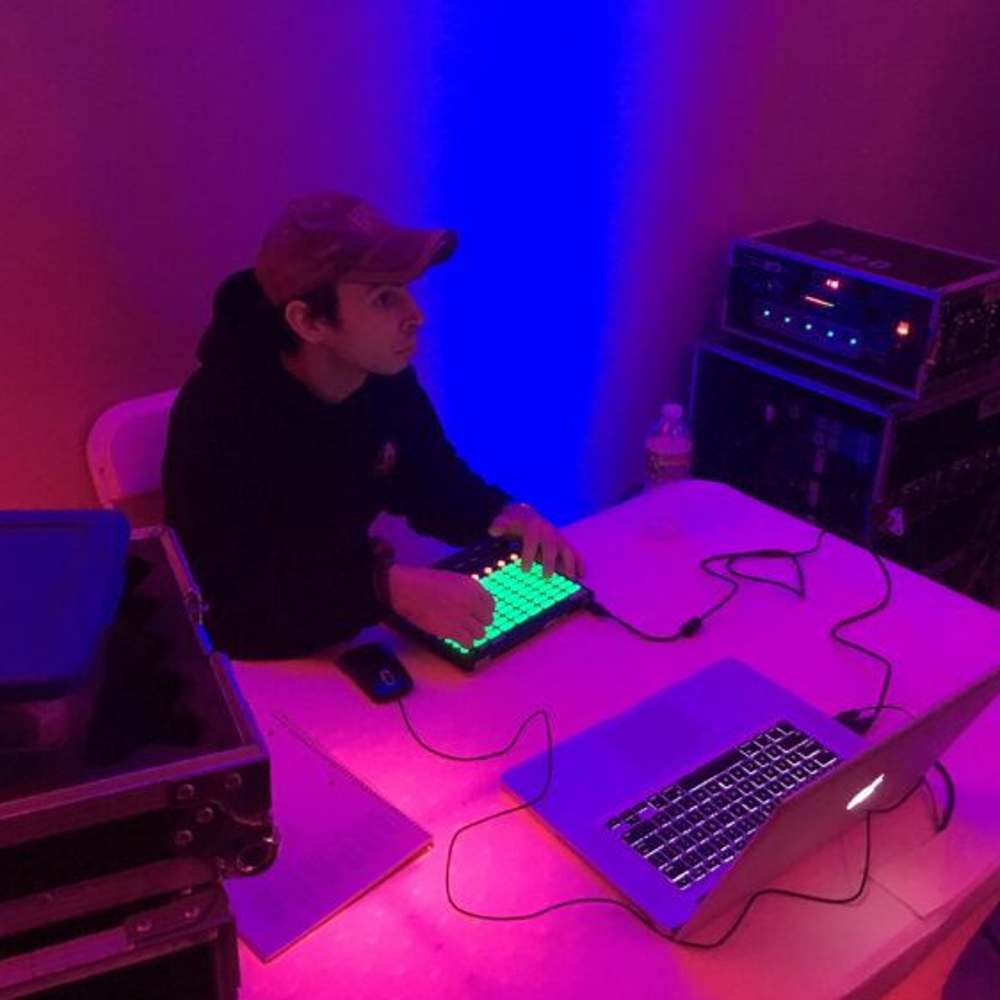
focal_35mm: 35
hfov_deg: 47.1
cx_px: 445
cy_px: 500
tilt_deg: -28.5
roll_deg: -0.3
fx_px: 1144
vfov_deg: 47.2
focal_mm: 4.15
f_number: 2.2
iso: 320
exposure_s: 1/15
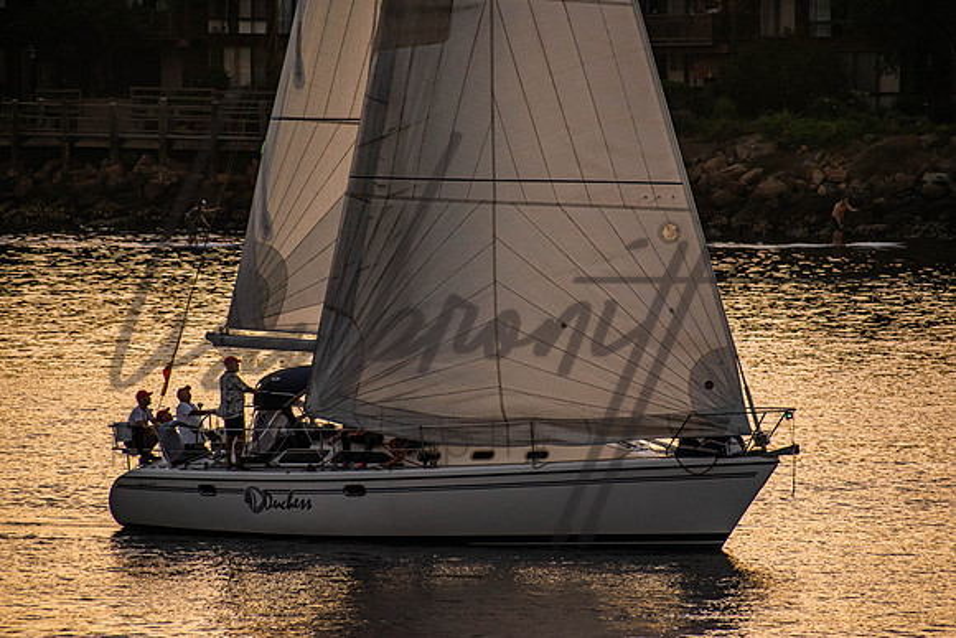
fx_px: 11952
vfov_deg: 3.1
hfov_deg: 4.6
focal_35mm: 450
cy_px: 319
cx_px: 478
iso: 800
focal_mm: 300
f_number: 6.3
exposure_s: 1/250
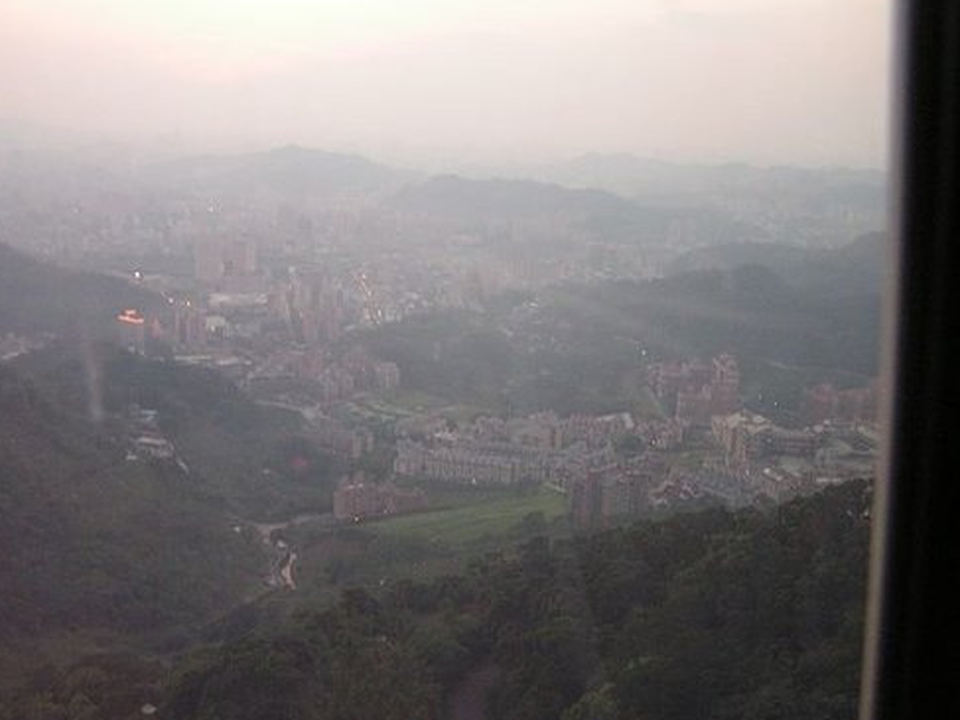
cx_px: 479
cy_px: 362
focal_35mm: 39
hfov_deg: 47.9
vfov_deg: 36.8
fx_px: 1081
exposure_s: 1/20
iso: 200
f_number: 2.8
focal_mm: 6.3
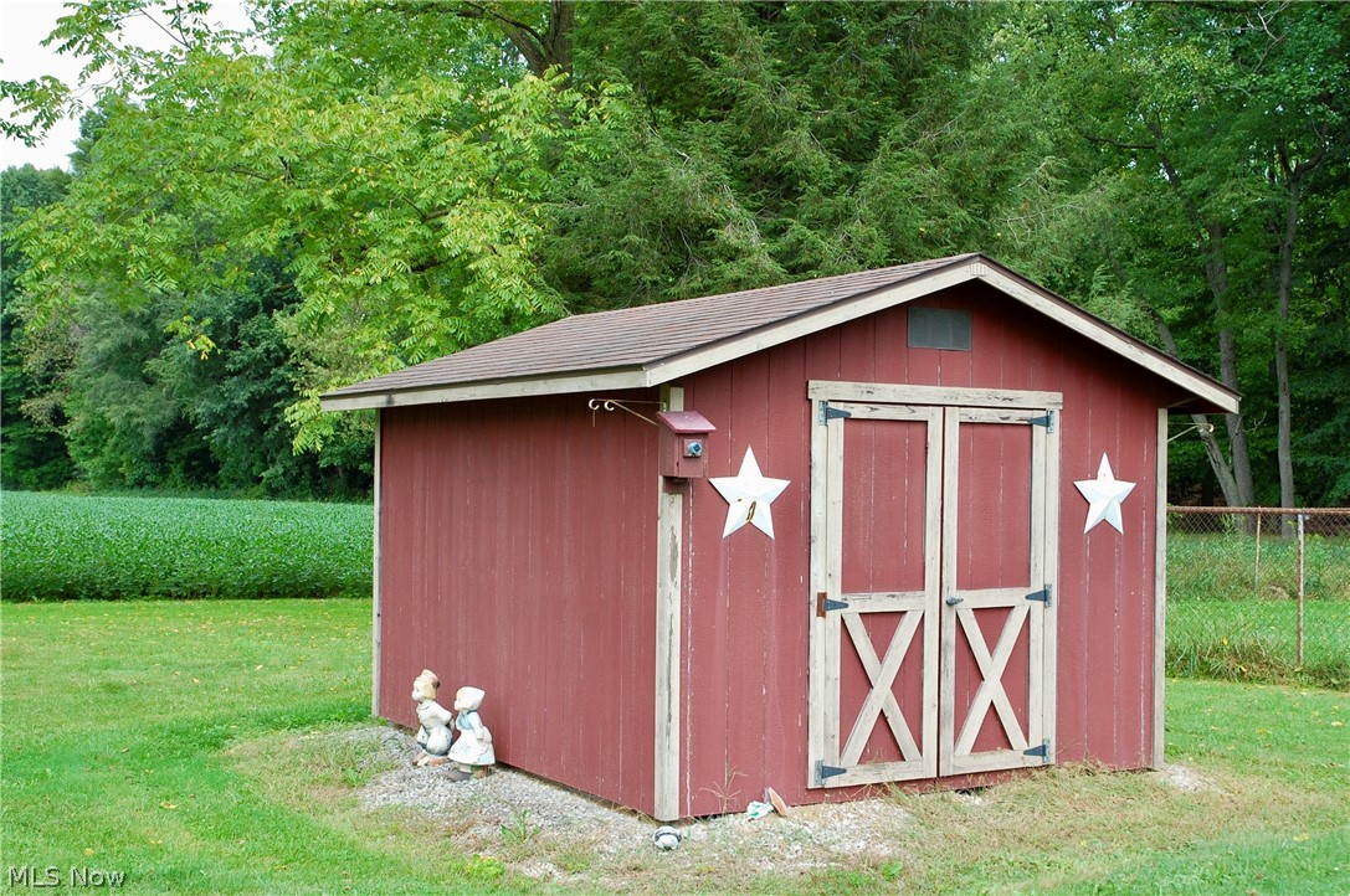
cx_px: 675
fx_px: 1742
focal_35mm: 46
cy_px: 448
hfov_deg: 42.4
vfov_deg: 28.9
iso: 200
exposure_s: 1/200
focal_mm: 31
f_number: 7.1
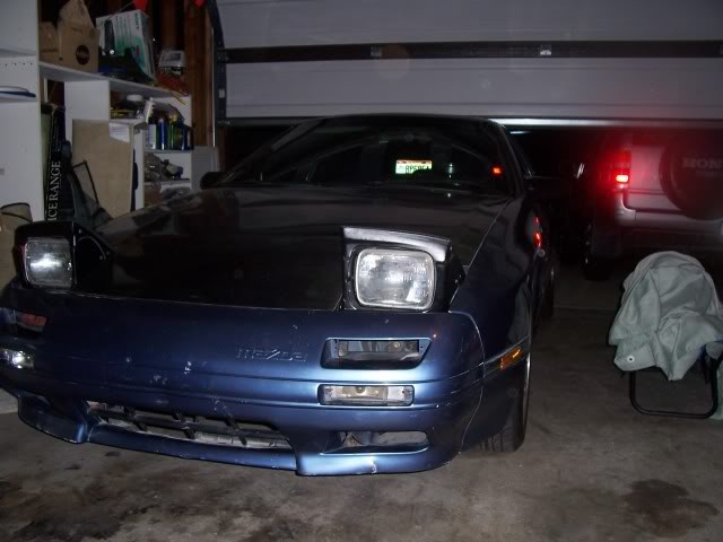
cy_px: 271
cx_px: 362
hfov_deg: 54.0
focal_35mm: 34
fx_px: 710
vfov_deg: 41.8
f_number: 2.7
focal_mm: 5.6
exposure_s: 1/60
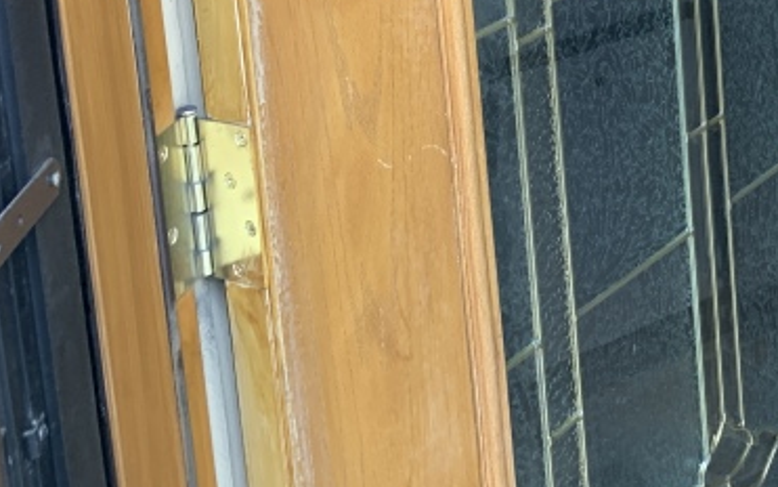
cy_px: -300
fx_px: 1612
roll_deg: +2.8
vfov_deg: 15.5
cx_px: 1036
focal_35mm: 76
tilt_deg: -6.0
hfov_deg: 23.6
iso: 100
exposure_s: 1/96
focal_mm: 4.25
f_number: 1.8
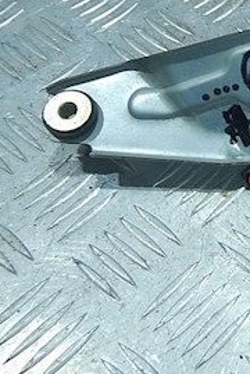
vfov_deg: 28.5
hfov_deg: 17.0
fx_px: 719
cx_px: 418
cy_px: 68
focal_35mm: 69
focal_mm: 5
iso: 125
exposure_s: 1/30
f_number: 3.9
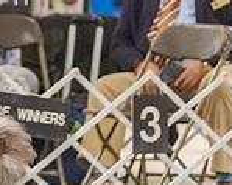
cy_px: 51
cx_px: -255
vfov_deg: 2.7
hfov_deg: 3.3
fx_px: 3980
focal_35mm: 580
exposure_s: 1/400
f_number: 3.2
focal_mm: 136
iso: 6400
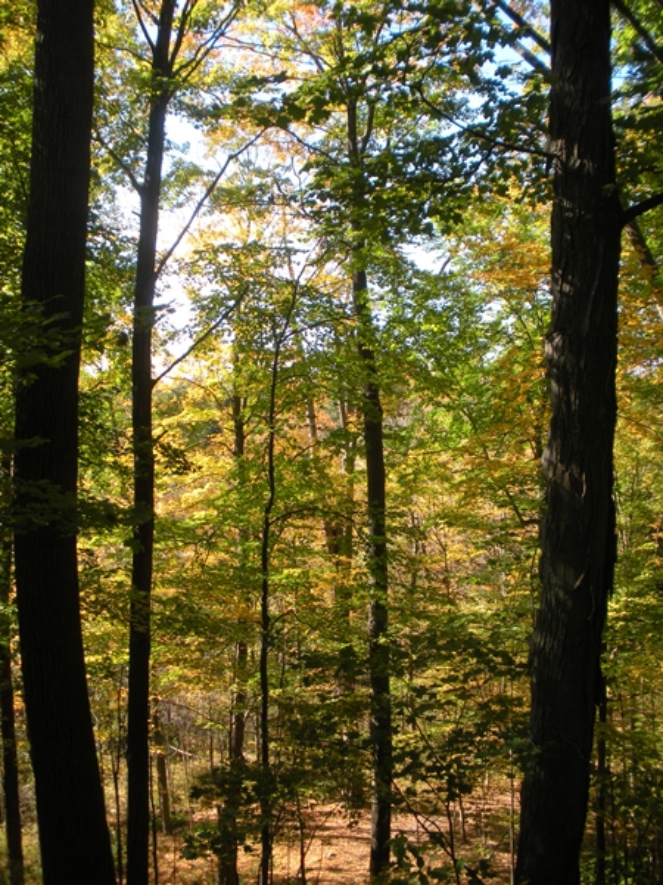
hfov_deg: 39.7
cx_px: 332
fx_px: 919
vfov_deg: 51.4
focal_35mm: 36
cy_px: 442
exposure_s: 1/132
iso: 64
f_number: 3.5
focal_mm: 6.3
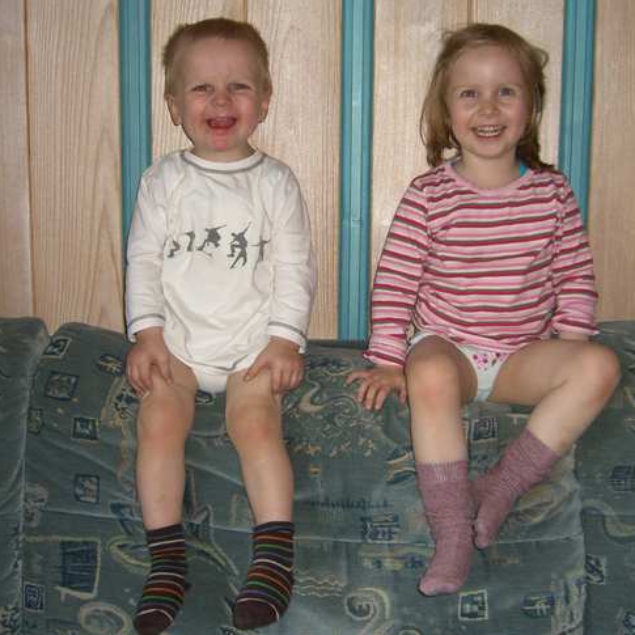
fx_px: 934
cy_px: 318
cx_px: 359
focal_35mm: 45
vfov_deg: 37.6
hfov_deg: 37.5
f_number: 2.8
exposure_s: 1/60
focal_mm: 7.9
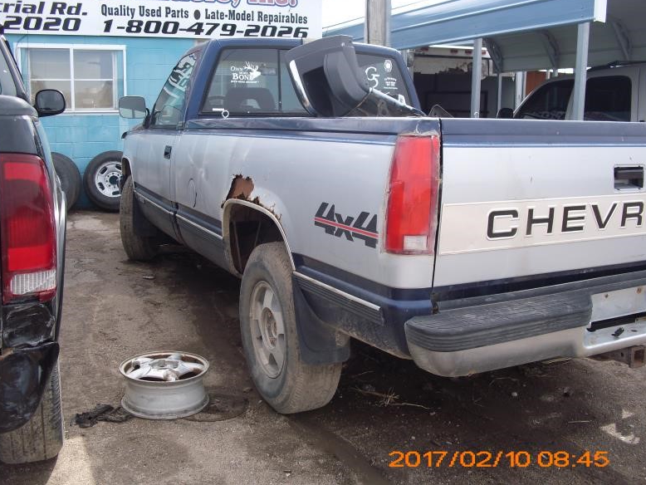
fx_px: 691
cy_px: 238
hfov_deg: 50.1
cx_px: 322
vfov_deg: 38.7
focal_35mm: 37
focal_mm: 6.3
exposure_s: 1/400
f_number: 3.1
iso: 80
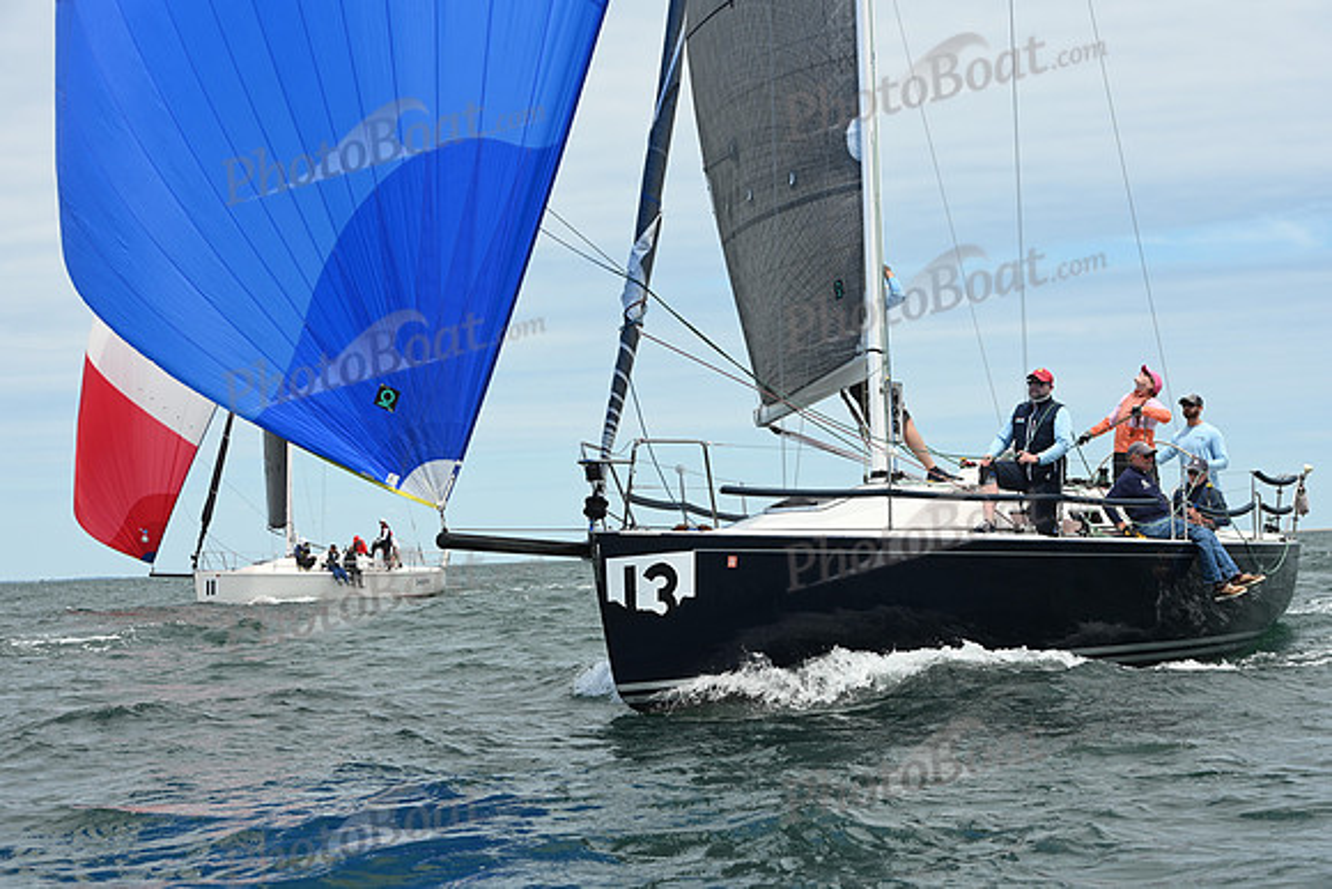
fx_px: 3146
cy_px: 444
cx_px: 666
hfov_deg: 23.9
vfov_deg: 16.1
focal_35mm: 85
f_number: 9
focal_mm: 85
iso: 320
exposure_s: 1/1000
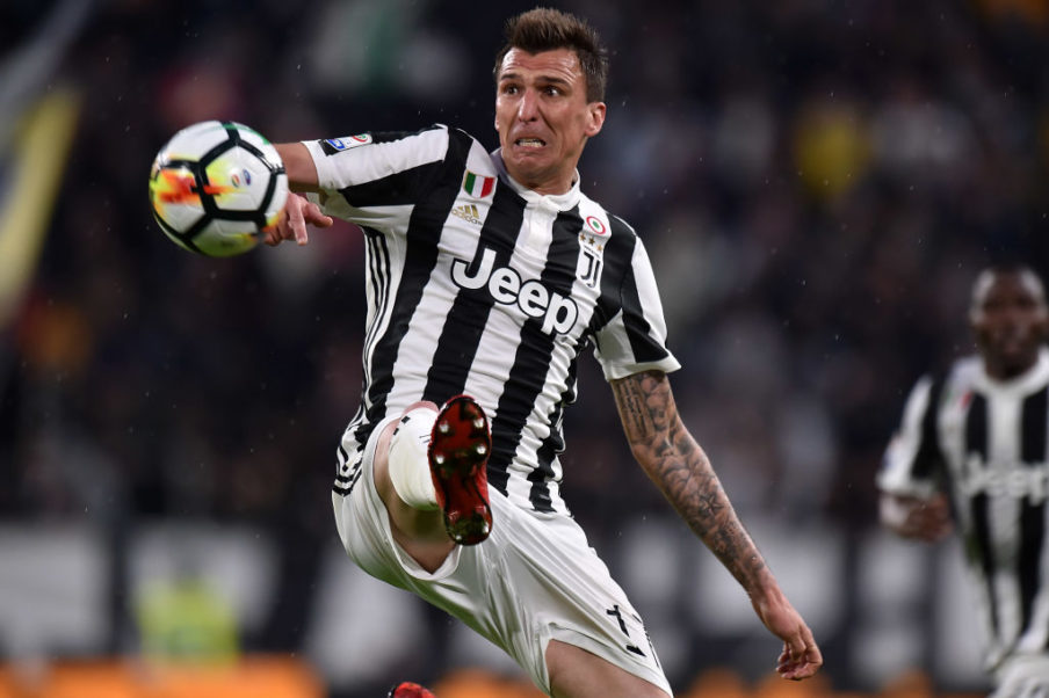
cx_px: 524
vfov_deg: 2.5
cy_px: 349
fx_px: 16020
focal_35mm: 550
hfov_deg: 3.8
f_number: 4
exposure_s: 1/1000
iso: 1600
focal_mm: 550
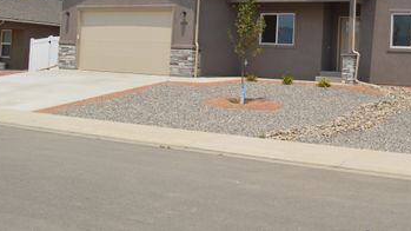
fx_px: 588
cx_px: 277
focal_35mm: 54
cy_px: 37
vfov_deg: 21.8
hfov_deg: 38.0
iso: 400
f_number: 5.6
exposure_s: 1/1600
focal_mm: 24
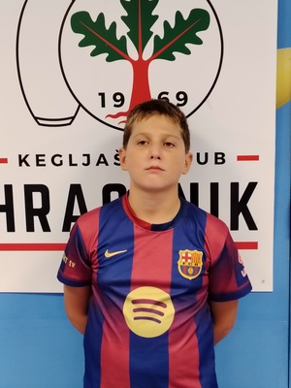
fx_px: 650
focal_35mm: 58
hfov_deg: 25.2
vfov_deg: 33.2
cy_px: 194
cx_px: 146
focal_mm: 5.25
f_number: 1.75
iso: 728
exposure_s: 1/50
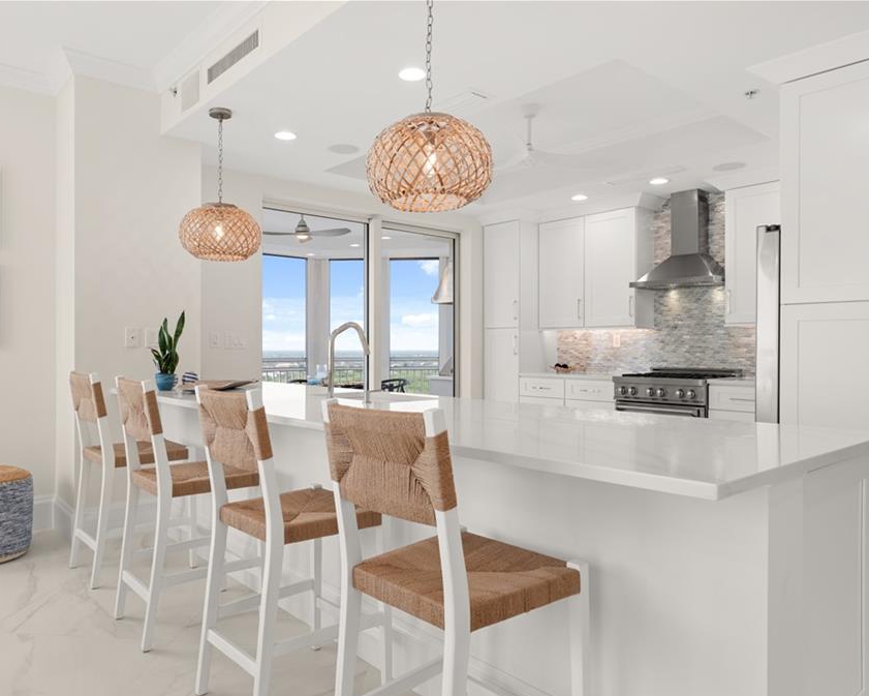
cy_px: 352
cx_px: 398
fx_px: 617
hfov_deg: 70.2
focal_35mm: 24
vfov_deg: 58.8
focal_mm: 21
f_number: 8
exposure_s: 1/10
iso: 400
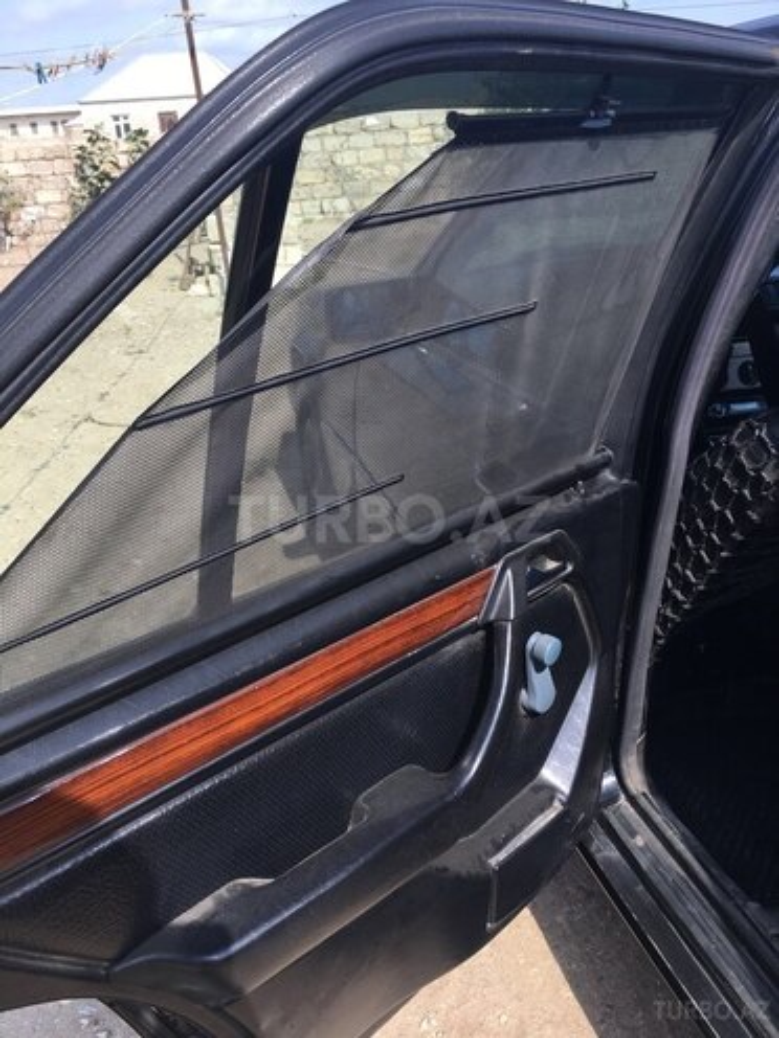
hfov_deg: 48.2
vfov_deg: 61.7
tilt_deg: -23.2
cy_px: 519
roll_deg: +3.8
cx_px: 390
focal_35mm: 29
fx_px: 870
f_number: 2.2
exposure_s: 1/732
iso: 25
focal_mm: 4.15
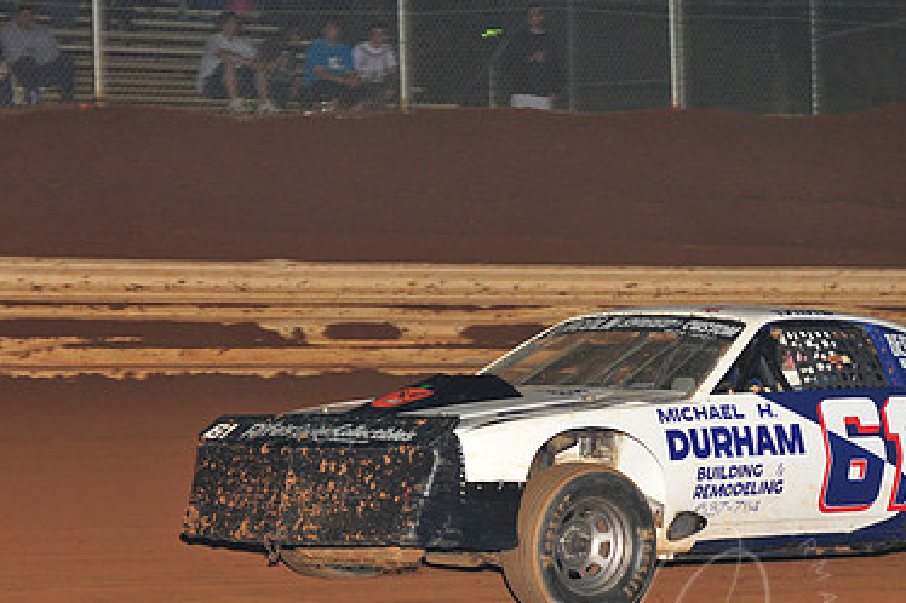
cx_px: 690
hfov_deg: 13.2
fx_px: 3899
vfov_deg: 8.8
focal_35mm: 155
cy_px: 397
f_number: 6.3
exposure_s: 1/320
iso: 800
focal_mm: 100
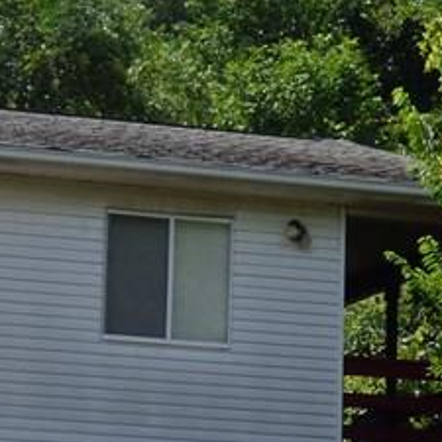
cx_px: -128
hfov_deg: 11.4
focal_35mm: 149
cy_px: 407
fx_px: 2152
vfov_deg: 11.6
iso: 100
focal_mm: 6.47
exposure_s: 1/800
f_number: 3.5
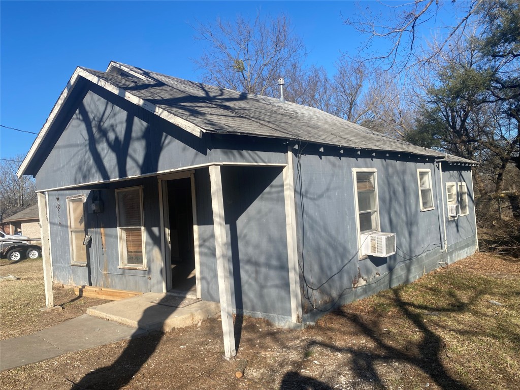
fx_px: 391
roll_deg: +5.2
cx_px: 260
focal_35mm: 26
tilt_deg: +0.6
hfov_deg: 67.3
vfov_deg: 53.1
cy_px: 195
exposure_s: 1/2688
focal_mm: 4.25
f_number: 1.8
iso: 32
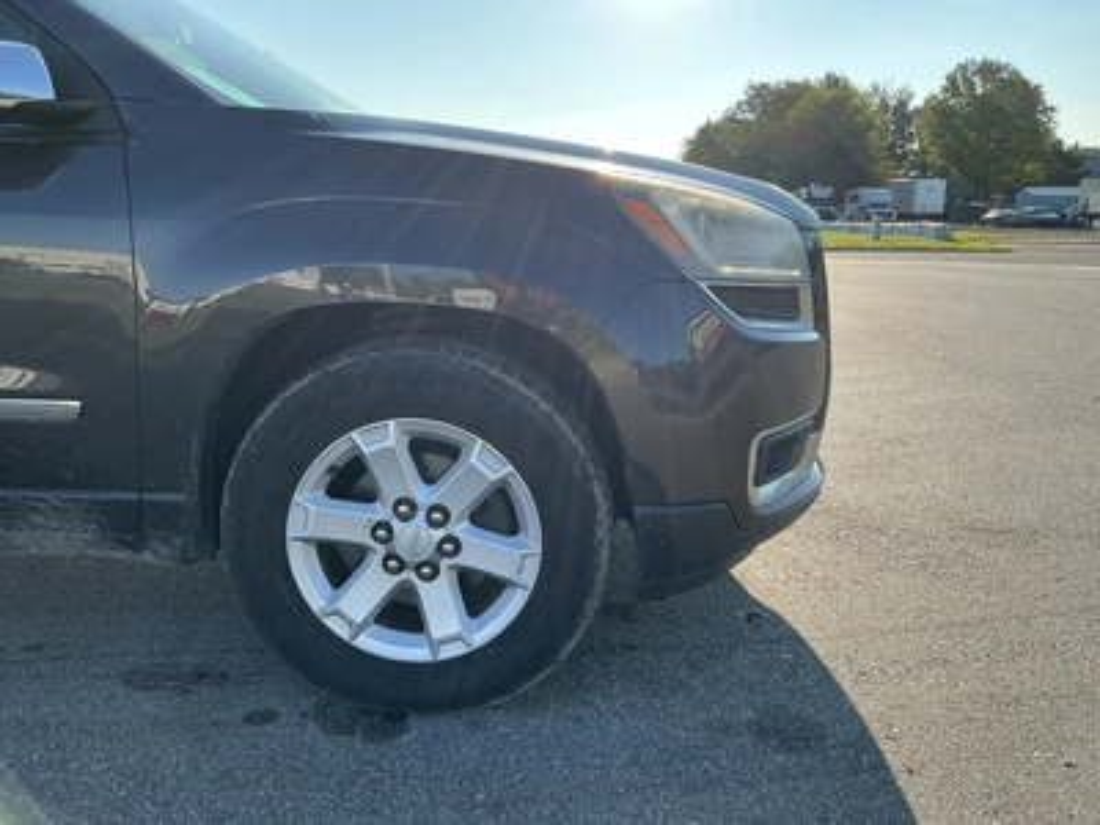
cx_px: 550
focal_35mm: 28
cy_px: 412
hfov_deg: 63.4
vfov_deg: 49.7
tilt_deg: -10.0
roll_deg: +0.5
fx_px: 890
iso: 25
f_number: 1.8
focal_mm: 3
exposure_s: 1/709
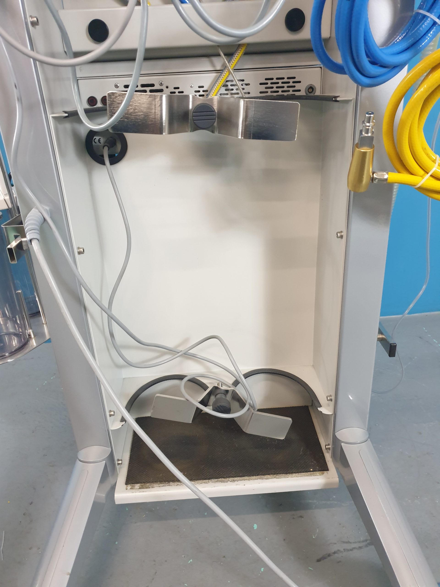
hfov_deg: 53.1
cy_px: 294
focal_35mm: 26
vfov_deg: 67.3
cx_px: 220
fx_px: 441
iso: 320
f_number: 1.5
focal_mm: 4.3
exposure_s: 1/50
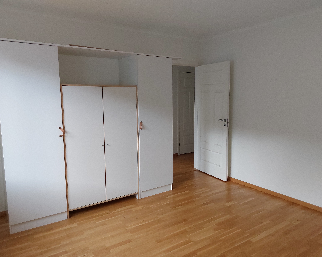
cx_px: 164
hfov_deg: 64.1
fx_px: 257
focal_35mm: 27
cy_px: 132
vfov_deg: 53.2
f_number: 1.8
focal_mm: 5.23
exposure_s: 1/100
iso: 250
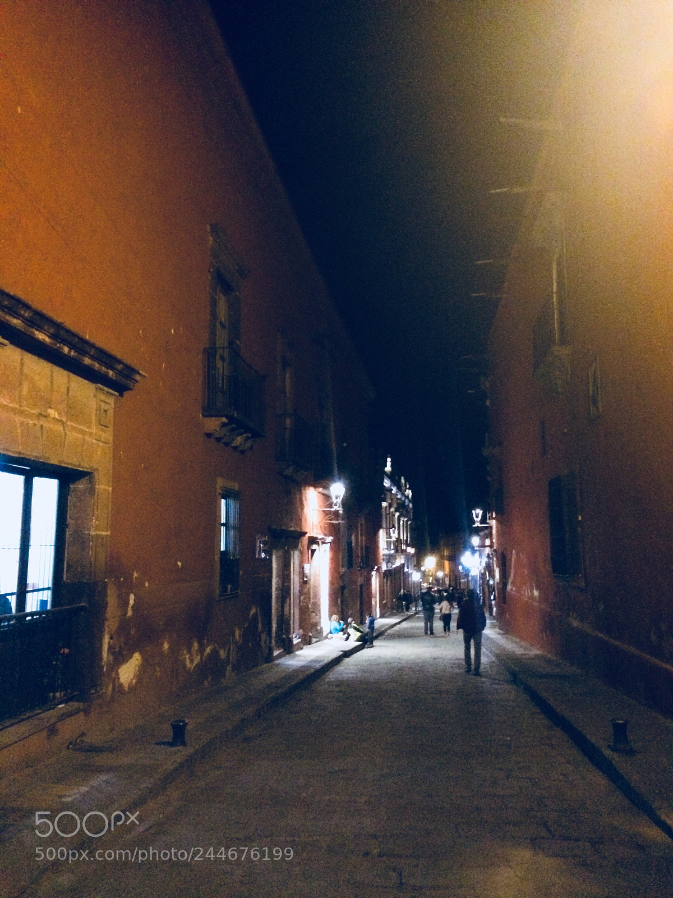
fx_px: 752
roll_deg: +1.8
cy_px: 449
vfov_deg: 61.7
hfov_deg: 48.2
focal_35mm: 29
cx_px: 336
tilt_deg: +5.5
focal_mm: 4.15
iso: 640
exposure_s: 1/15
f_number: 2.2
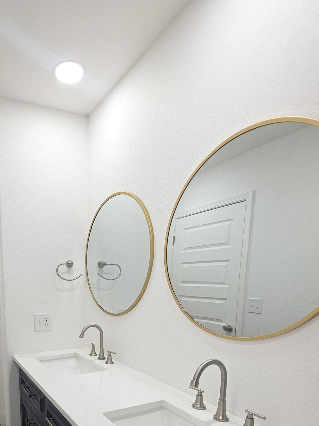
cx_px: 65
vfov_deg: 69.6
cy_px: 336
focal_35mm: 22
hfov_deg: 56.8
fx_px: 270
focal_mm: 2.2
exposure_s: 1/60
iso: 50
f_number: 1.9
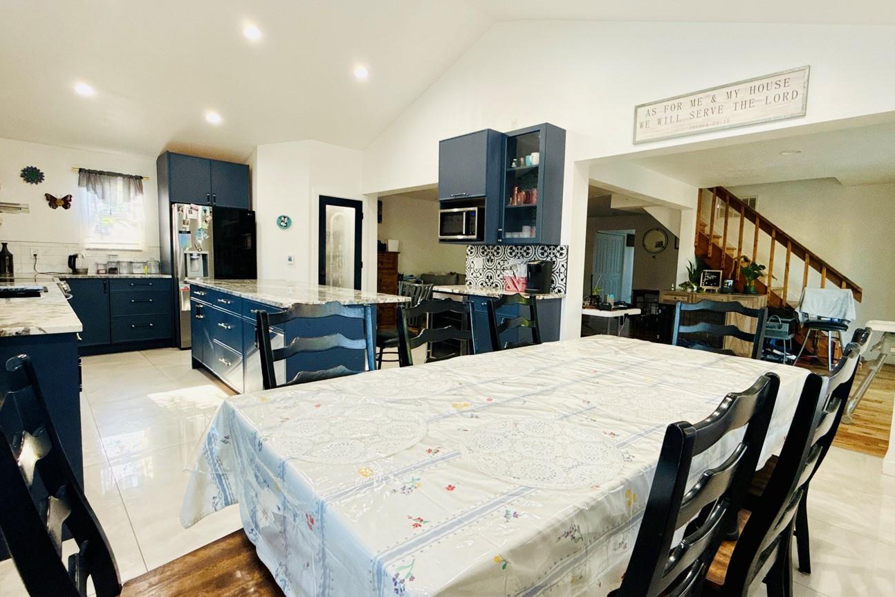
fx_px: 448
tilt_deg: -5.5
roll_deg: -2.4
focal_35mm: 18
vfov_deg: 67.4
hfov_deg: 90.0
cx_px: 464
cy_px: 300
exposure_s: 1/120
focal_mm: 2.22
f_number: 2.2
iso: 320
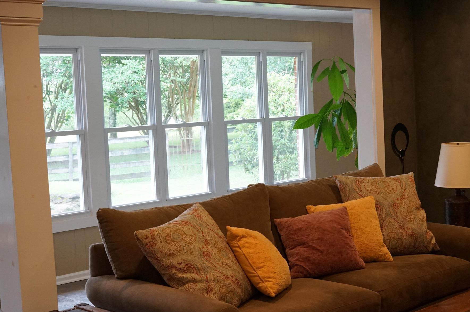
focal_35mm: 58
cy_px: 158
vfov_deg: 23.3
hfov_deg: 34.5
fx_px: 756
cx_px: 259
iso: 4000
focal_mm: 50
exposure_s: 1/25
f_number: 16
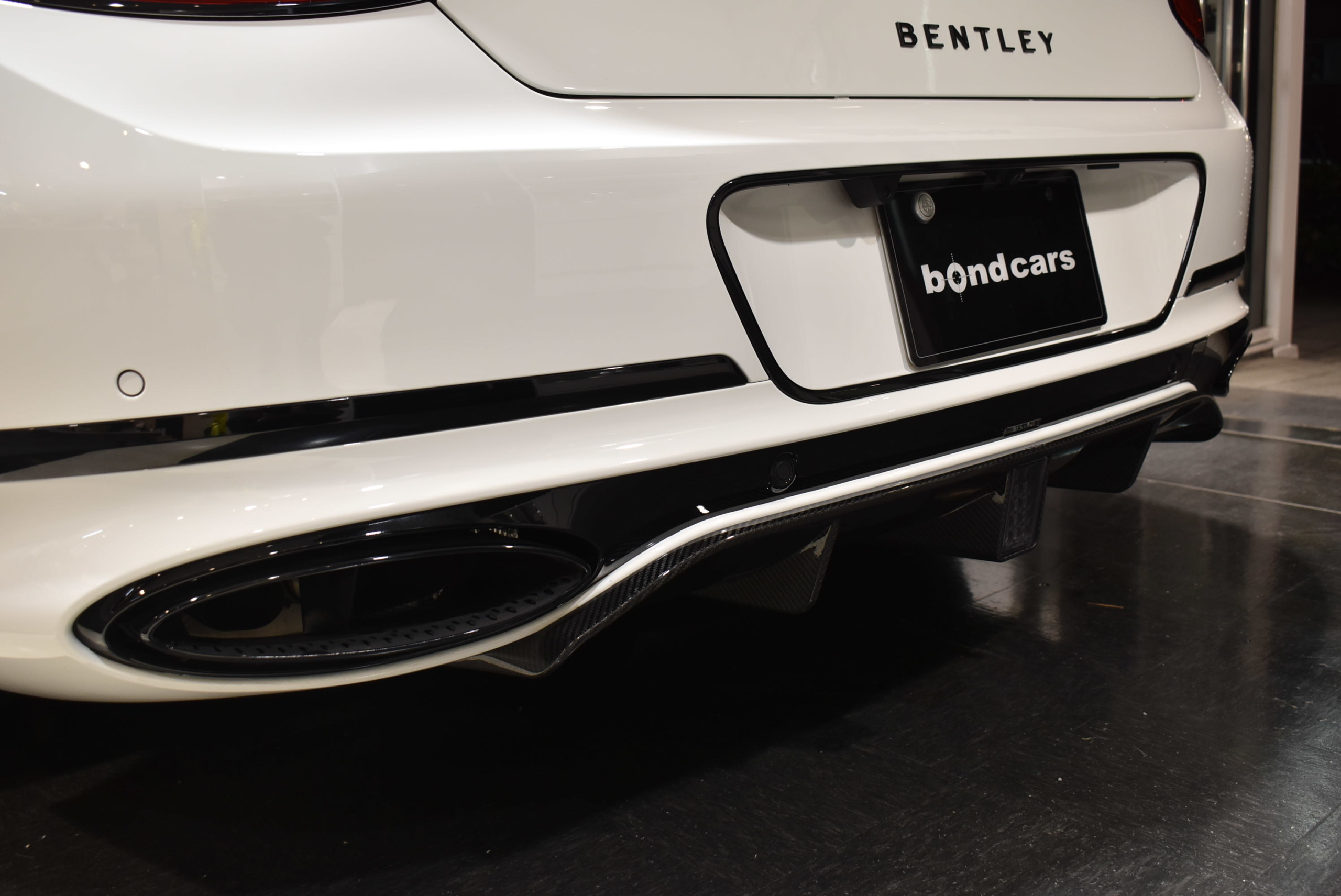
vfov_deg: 36.9
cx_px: 670
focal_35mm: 36
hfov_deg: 53.1
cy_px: 448
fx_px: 1342
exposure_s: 1/40
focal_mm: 24
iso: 400
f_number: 5
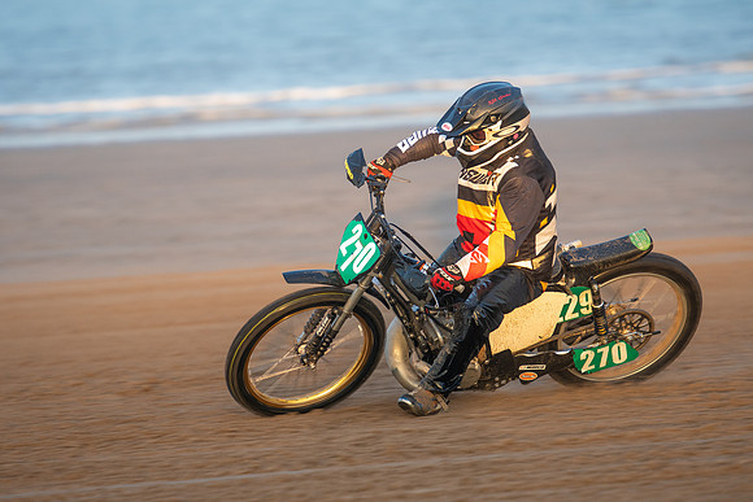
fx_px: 5492
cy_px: 251
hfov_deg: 7.8
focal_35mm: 262
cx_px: 376
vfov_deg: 5.2
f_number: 2.8
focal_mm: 175
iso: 200
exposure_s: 1/400
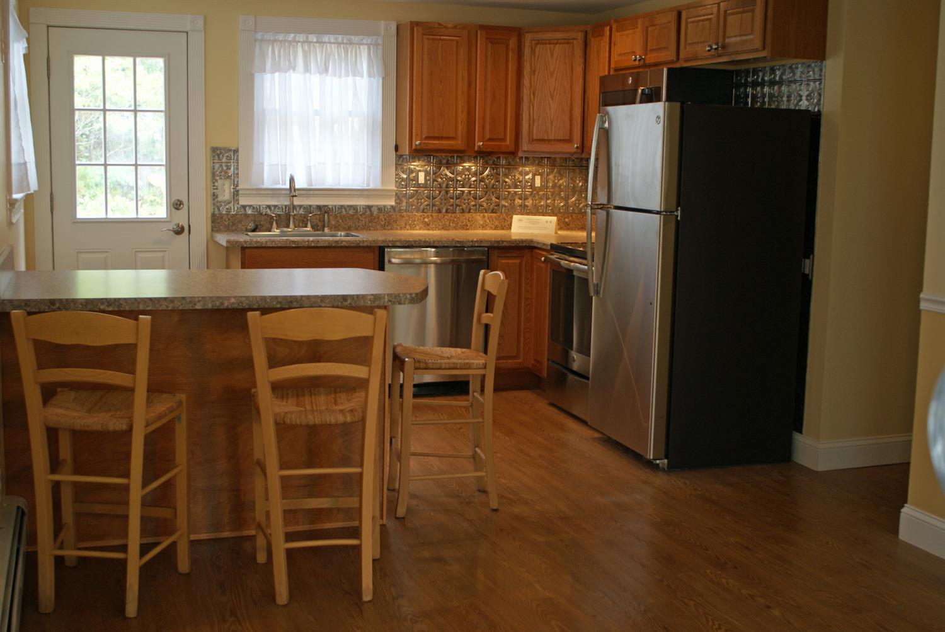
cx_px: 472
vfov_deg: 32.0
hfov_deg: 46.4
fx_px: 1103
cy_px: 316
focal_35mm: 42
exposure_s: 1/50
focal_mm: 28
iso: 100
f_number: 2.8
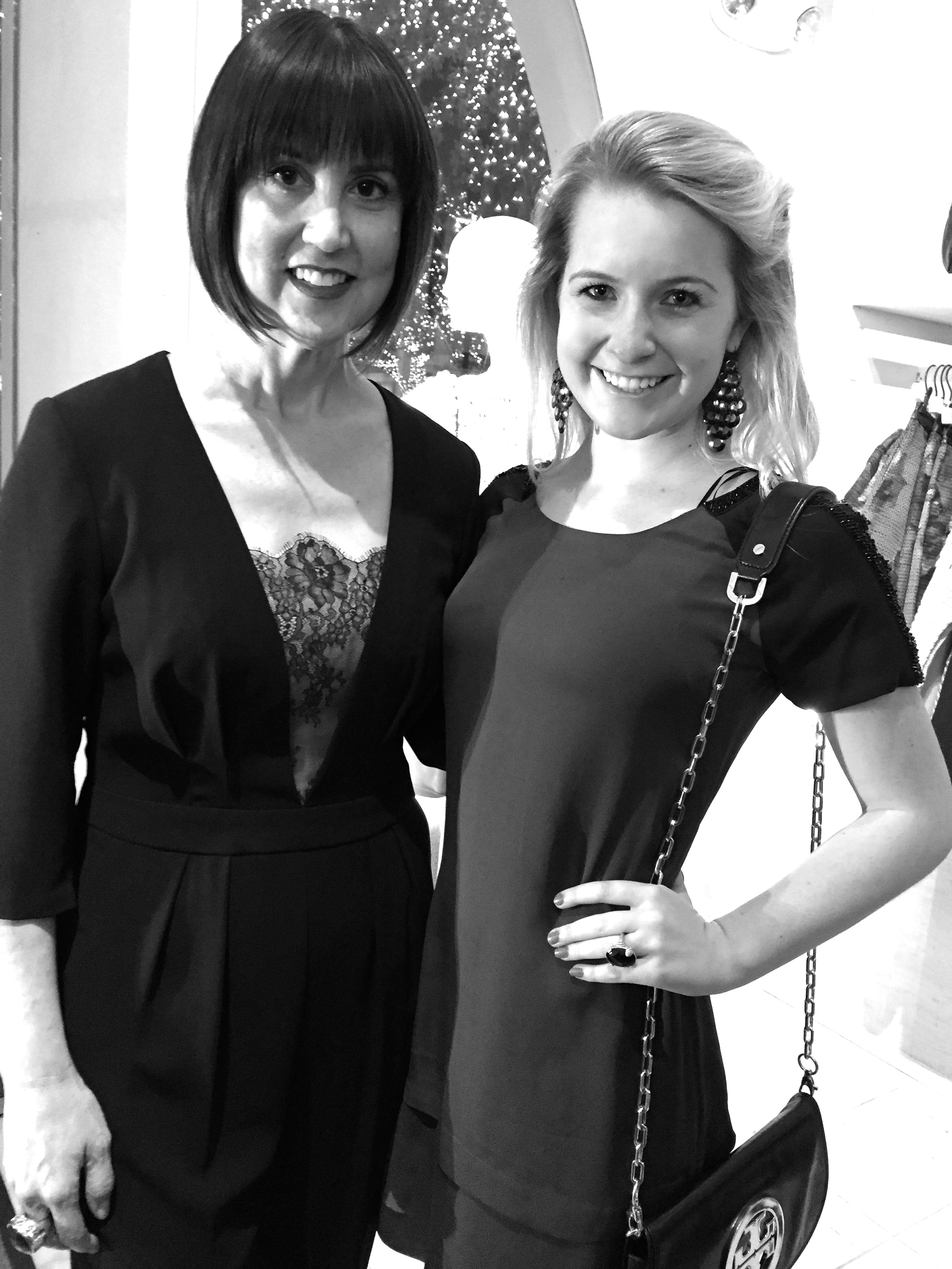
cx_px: 476
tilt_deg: -9.7
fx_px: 1063
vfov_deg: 61.7
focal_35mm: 29
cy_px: 634
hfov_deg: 48.2
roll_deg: -4.6
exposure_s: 1/24
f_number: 2.2
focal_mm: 4.15
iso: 250
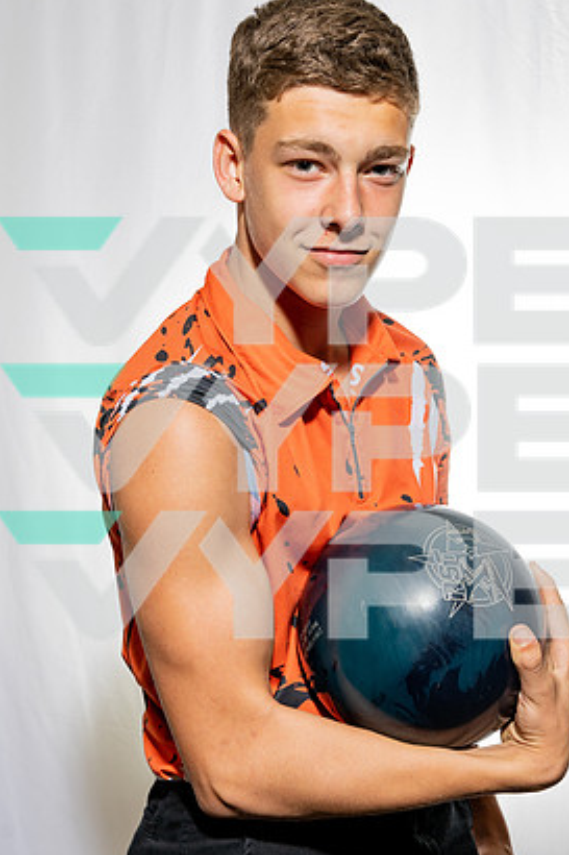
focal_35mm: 56
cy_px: 430
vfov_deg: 35.7
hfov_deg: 24.2
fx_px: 1329
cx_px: 308
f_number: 8
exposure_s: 1/250
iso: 100
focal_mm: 34
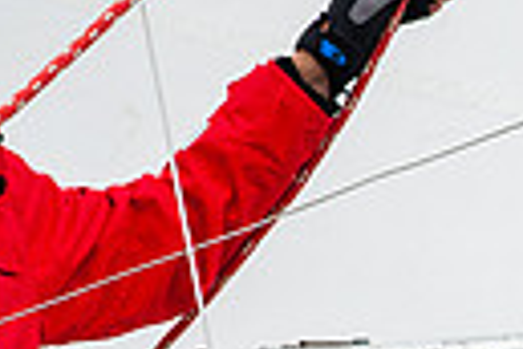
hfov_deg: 2.6
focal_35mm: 787
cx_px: 961
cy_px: 605
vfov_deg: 1.7
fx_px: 11432
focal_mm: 175
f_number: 5
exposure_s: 1/3200
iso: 500
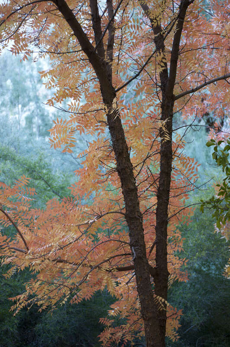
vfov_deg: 24.7
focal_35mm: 82
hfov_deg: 16.5
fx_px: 793
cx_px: 115
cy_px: 174
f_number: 4.2
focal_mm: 55
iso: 720
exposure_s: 1/60
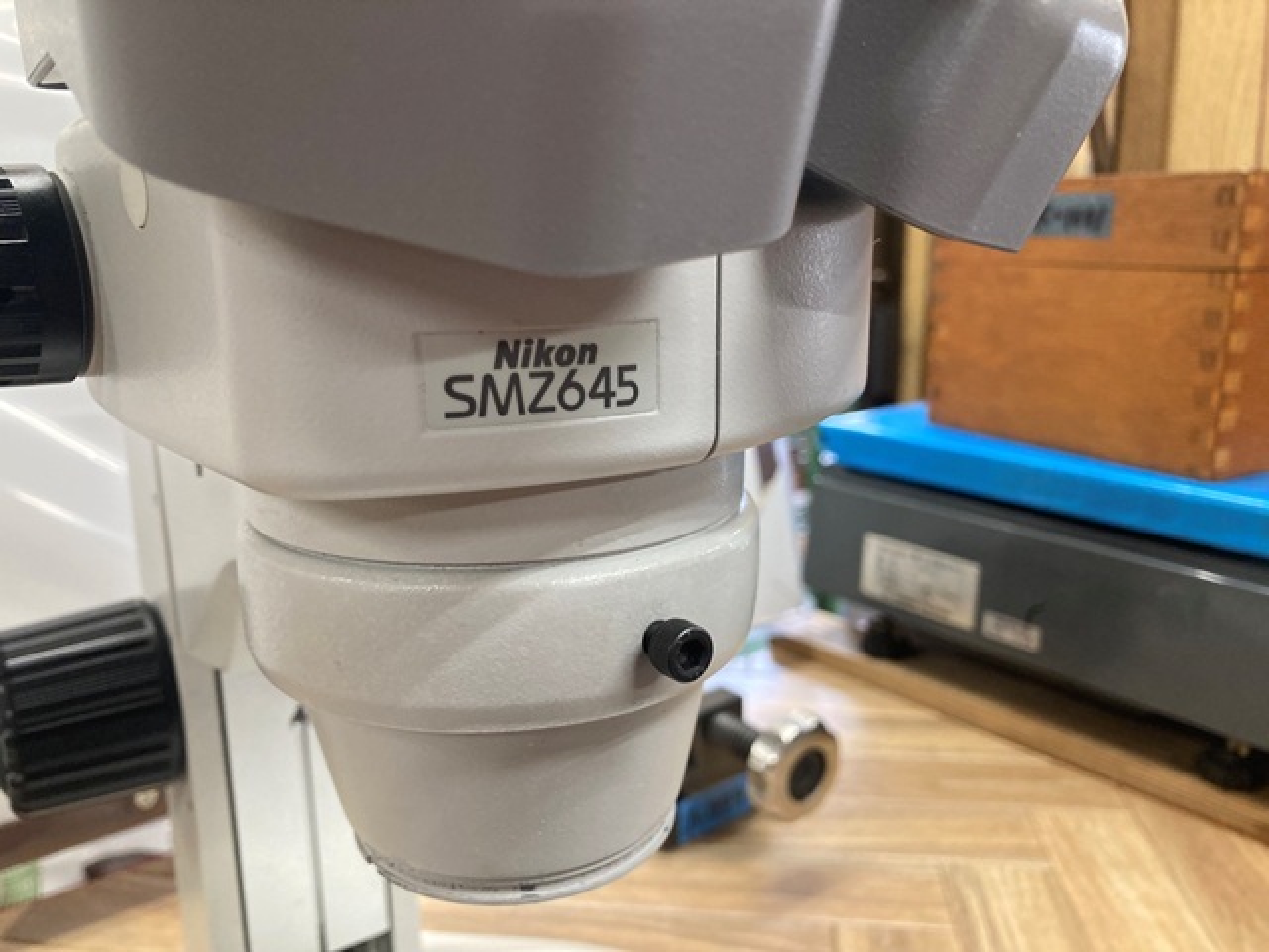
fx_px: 1026
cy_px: 476
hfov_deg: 63.4
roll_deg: +0.1
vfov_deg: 49.7
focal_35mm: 28
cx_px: 634
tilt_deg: -12.3
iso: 125
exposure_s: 1/60
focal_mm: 3.99
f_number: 1.8
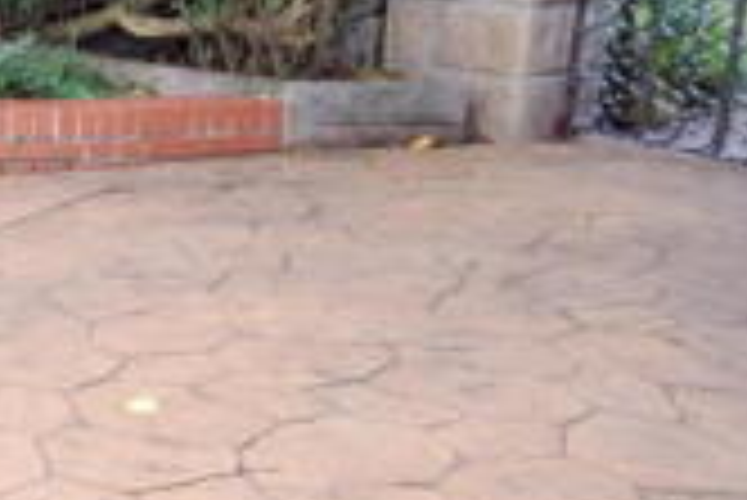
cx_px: -266
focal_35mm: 59
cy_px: 38
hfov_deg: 27.3
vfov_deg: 22.4
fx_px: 1225
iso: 100
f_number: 4
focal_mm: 10
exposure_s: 1/60
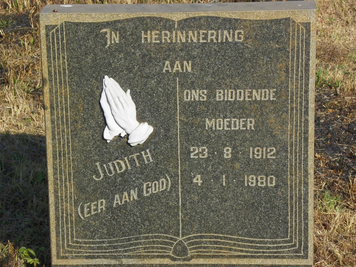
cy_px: 132
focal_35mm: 133
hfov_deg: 14.8
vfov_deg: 11.1
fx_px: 1368
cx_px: 180
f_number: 5.6
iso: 64
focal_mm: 23
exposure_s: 1/250
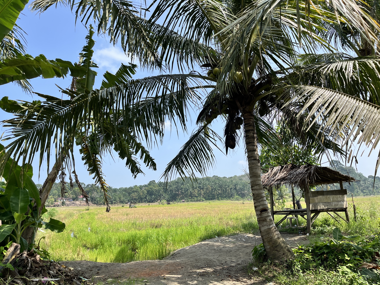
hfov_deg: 67.3
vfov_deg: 53.1
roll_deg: +1.6
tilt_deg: +11.0
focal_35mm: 26
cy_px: 142
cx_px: 190
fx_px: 285
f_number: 1.6
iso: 50
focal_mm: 5.1
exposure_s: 1/2571
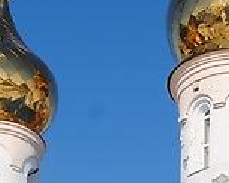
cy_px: 286
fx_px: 1078
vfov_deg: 9.4
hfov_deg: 11.9
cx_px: 254
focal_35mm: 159
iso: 100
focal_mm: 17
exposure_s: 1/400
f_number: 10
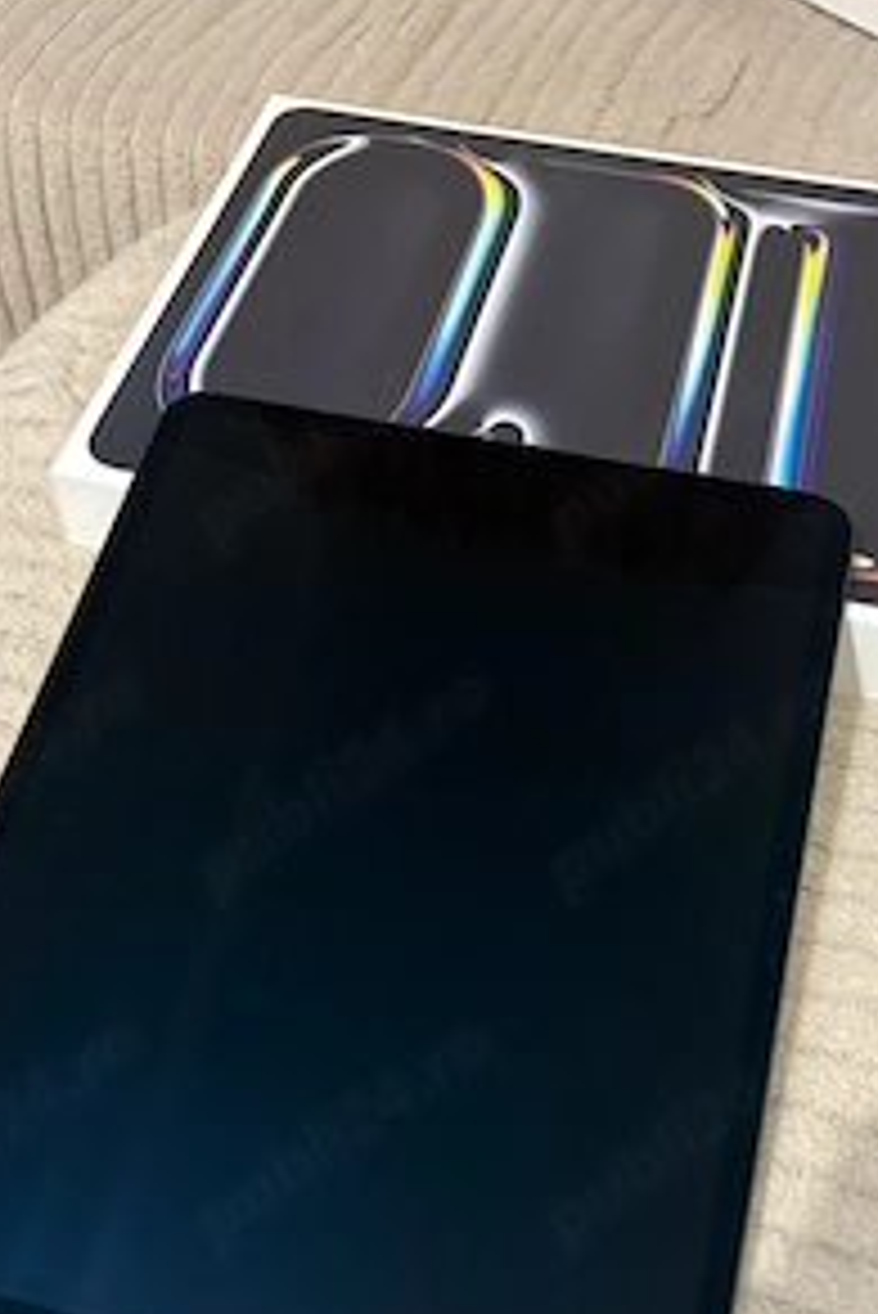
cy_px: 837
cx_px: 432
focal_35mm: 37
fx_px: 1352
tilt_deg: -52.9
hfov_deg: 36.0
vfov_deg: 51.2
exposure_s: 1/33
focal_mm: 5.96
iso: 500
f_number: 1.6
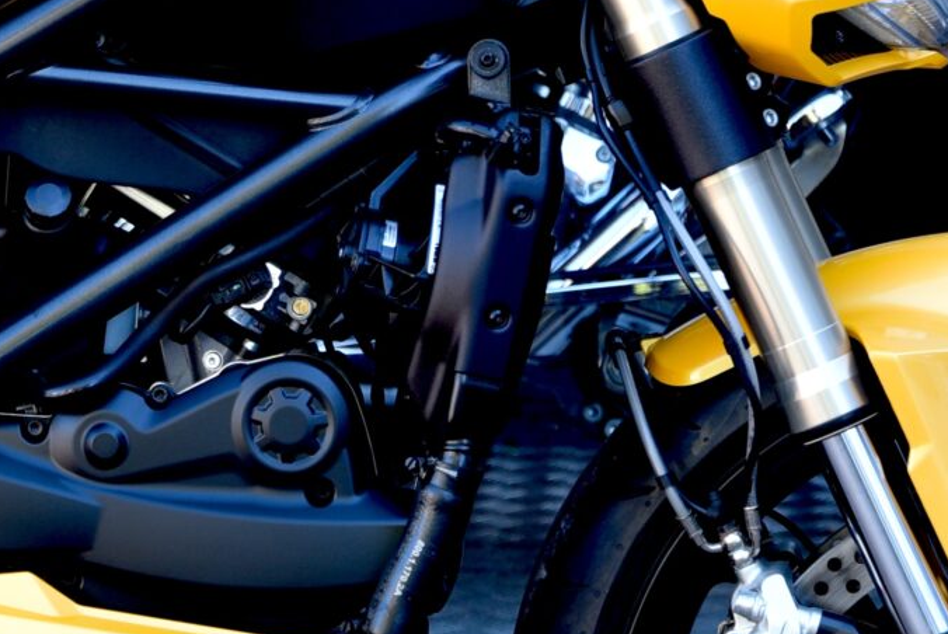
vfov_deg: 5.6
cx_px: -185
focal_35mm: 246
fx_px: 6483
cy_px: 184
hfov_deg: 8.3
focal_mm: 65
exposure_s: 1/60
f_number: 4
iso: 200
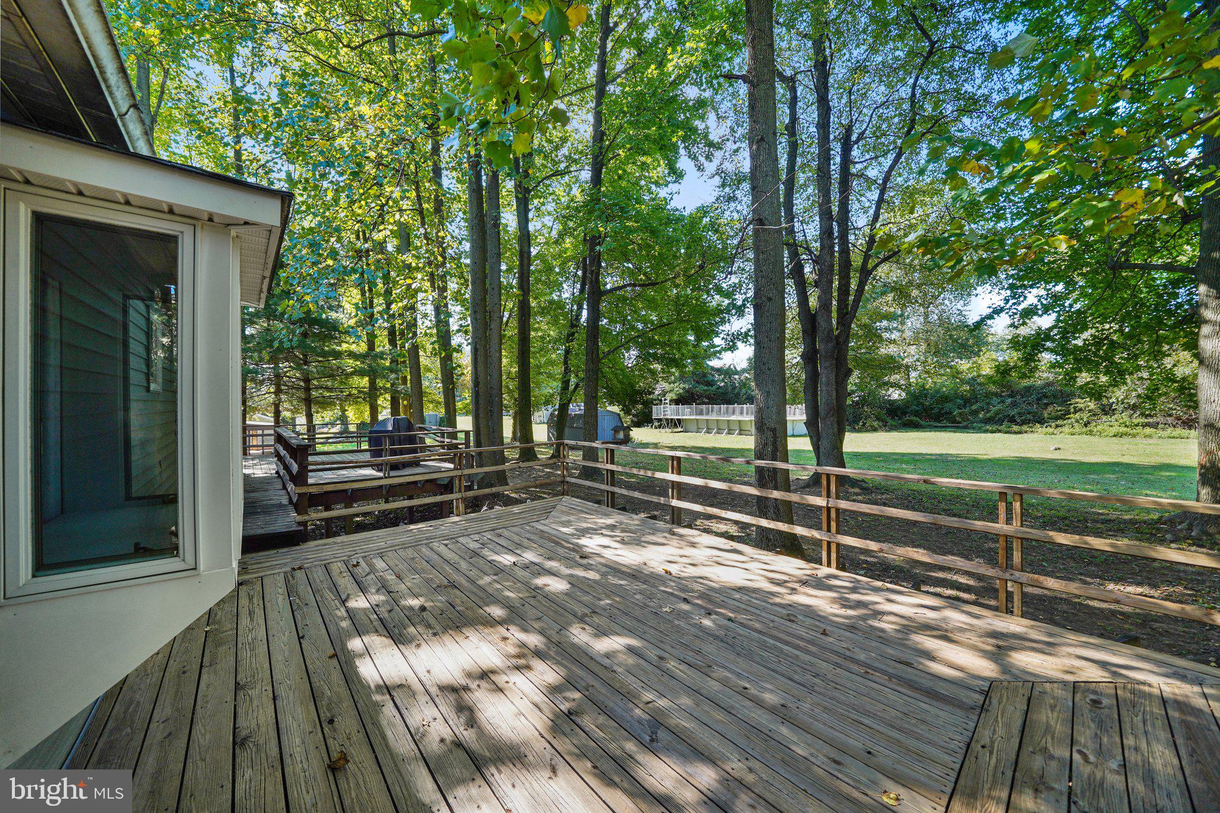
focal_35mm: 12
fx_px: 407
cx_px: 610
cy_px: 406
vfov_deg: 90.0
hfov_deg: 112.6
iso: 100
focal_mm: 12
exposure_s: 1/30
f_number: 6.3
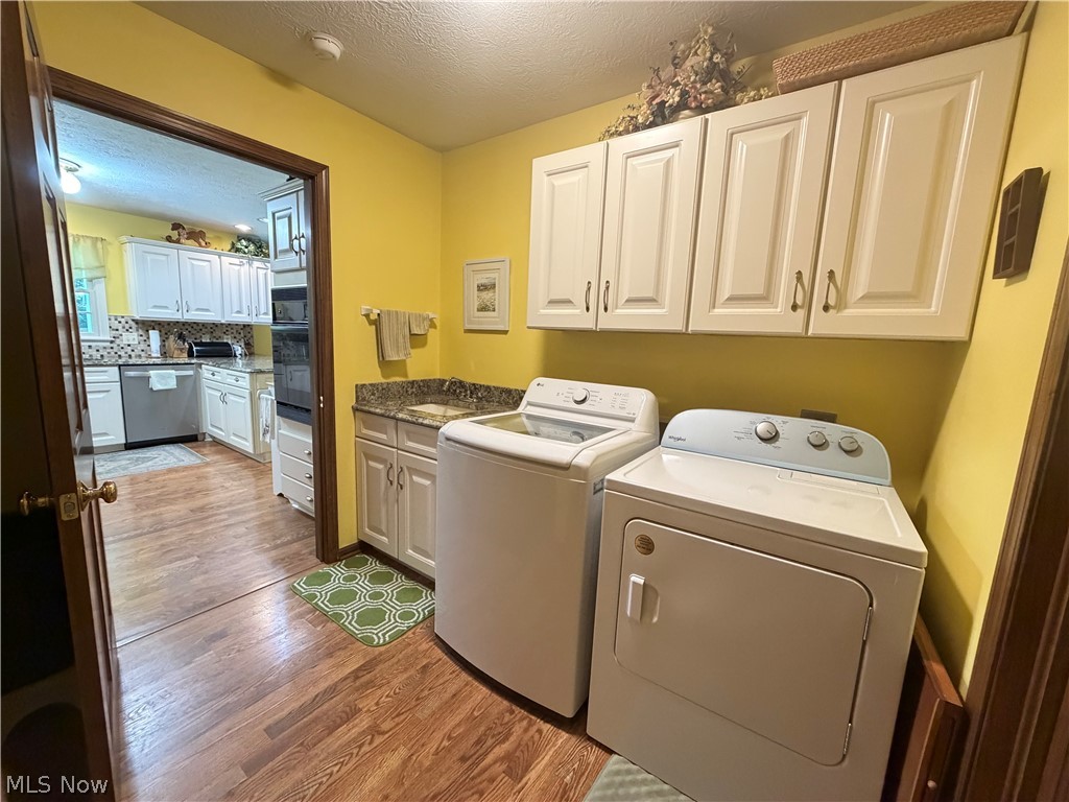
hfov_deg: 102.1
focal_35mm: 14
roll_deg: -2.6
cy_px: 401
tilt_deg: -8.8
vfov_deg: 85.7
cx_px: 534
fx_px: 432
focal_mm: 2.22
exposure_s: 1/60
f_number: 2.2
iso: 640
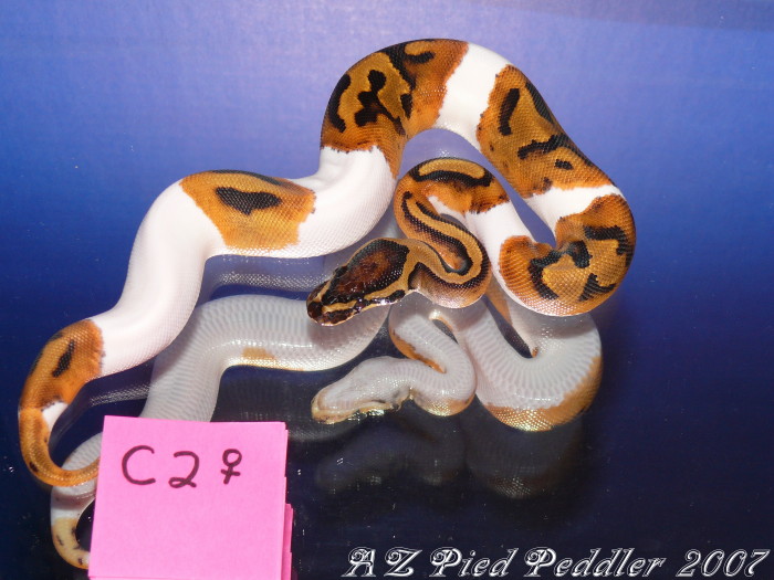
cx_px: 387
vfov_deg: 24.8
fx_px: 1319
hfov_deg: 32.7
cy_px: 290
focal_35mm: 59
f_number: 3.2
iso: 100
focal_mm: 12.5
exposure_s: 1/30
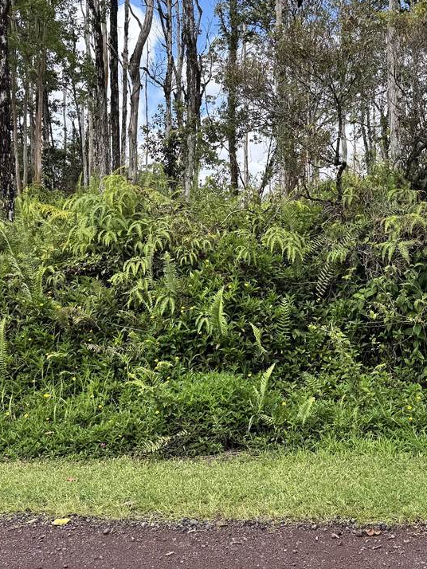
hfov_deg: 33.4
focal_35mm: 43
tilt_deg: +1.0
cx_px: 272
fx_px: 707
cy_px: 239
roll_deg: +0.2
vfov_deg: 43.7
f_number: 1.78
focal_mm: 6.76
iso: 80
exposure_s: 1/980
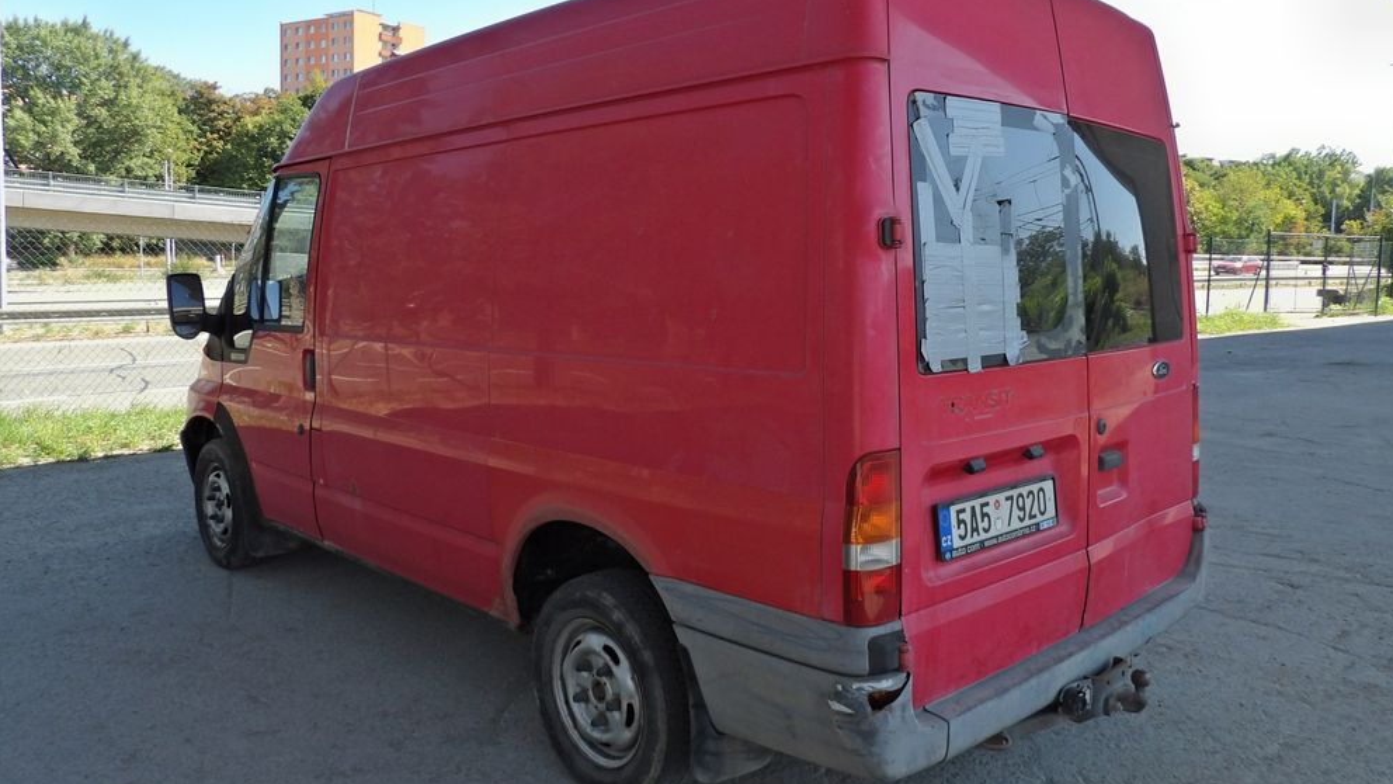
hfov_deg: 69.9
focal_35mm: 27
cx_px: 694
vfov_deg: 42.8
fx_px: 997
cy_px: 329
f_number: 3.2
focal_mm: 4.3
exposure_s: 1/141
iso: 100
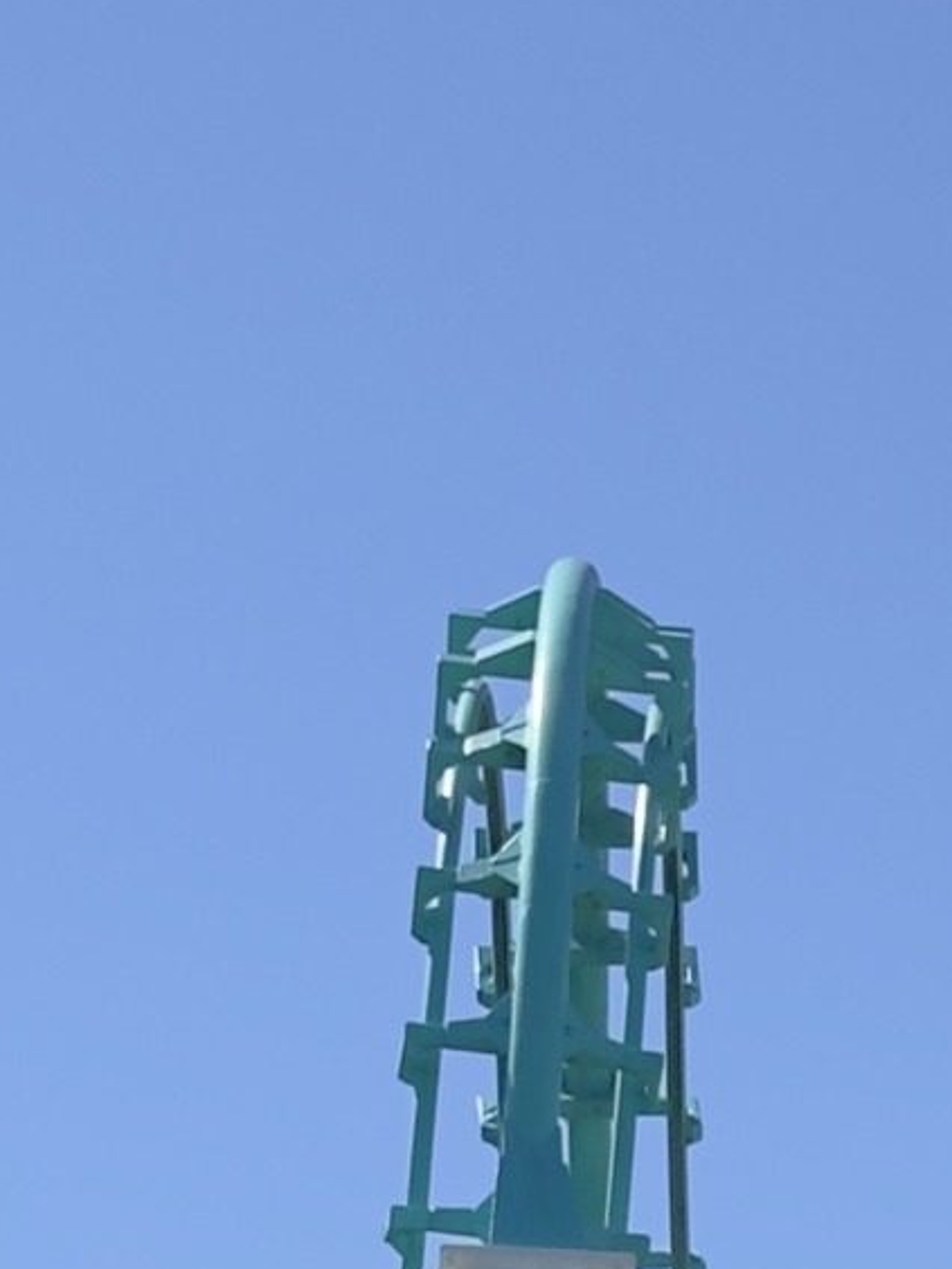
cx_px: 2136
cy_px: 1843
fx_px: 7994
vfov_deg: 8.9
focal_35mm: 218
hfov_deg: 6.5
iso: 64
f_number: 1.78
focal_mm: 6.86
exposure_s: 1/3155
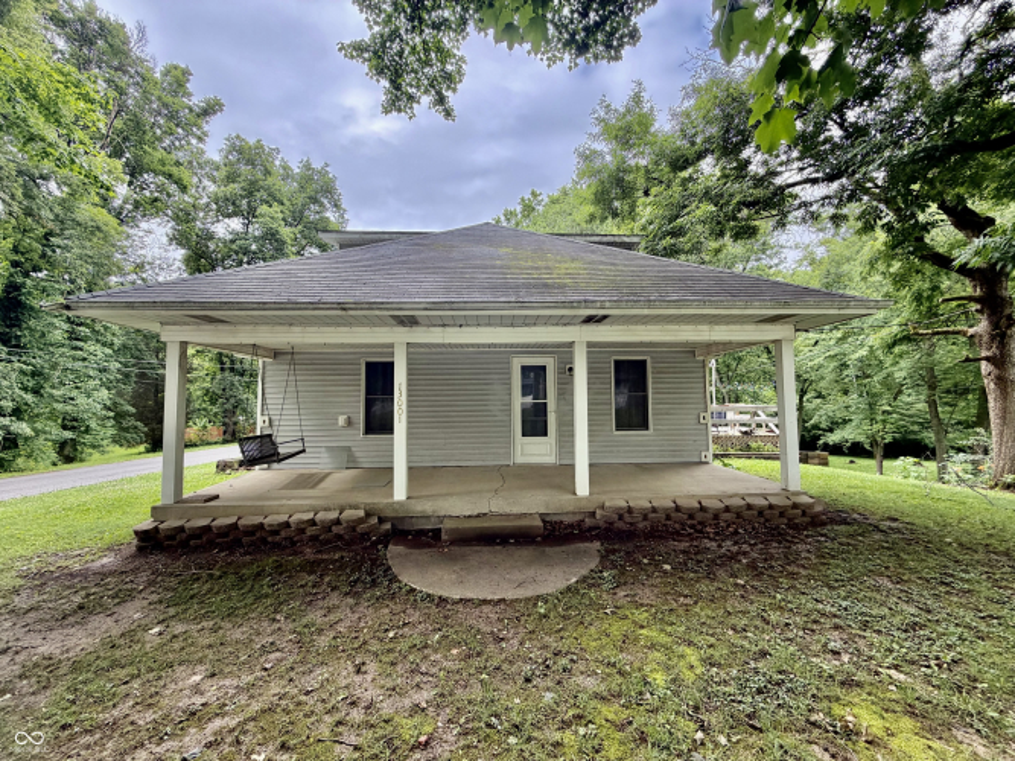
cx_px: 508
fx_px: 410
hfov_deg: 102.1
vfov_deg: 85.7
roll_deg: +0.6
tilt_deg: +2.3
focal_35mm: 14
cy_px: 380
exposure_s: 1/140
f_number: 2.2
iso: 64
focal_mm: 2.22
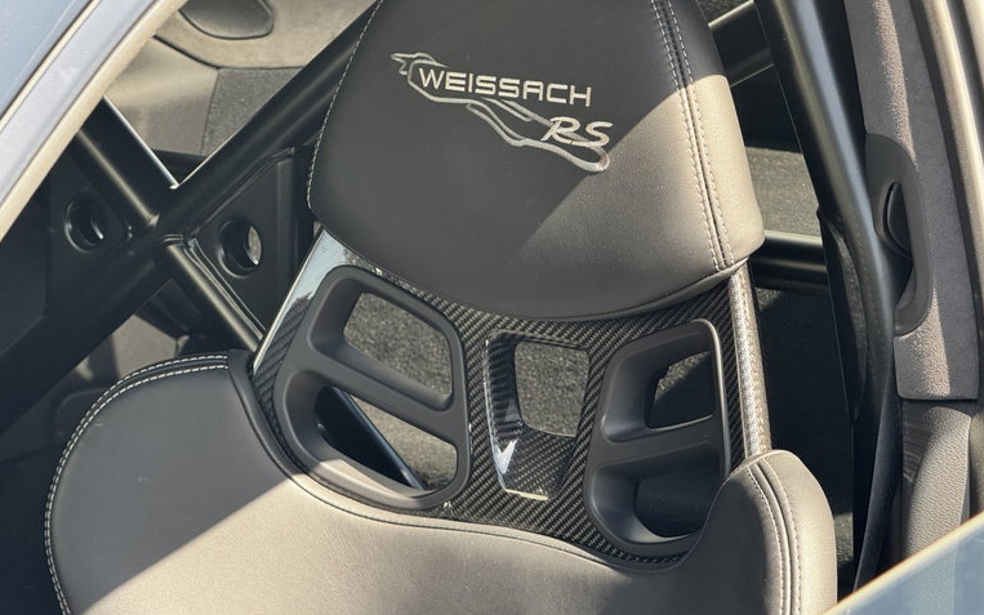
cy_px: 299
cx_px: 493
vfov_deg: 10.2
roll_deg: +0.1
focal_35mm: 128
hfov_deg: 16.3
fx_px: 3433
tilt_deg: -9.9
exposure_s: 1/99
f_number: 2.8
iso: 125
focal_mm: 15.66
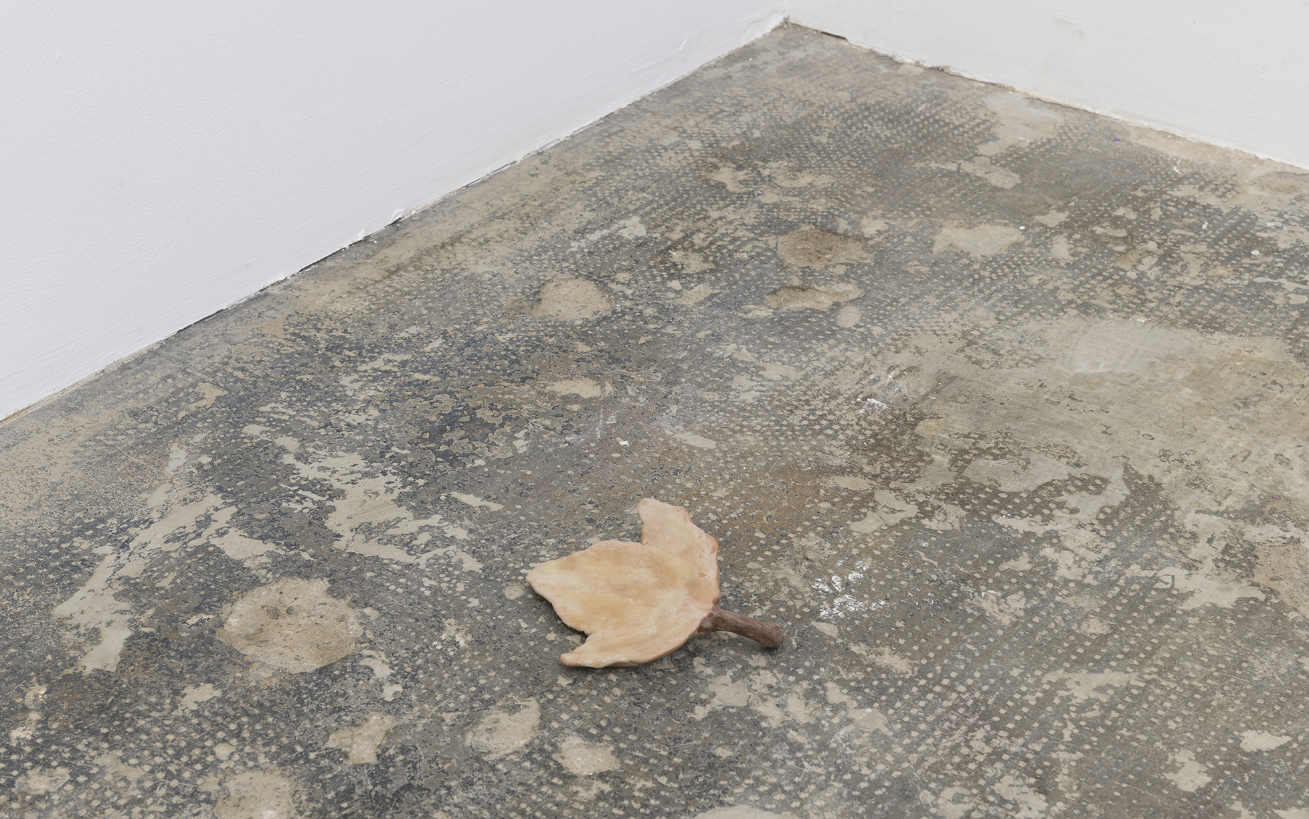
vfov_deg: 20.3
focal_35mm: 64
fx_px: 2283
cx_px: 652
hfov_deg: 32.0
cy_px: 397
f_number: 16
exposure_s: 2
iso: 64
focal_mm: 62
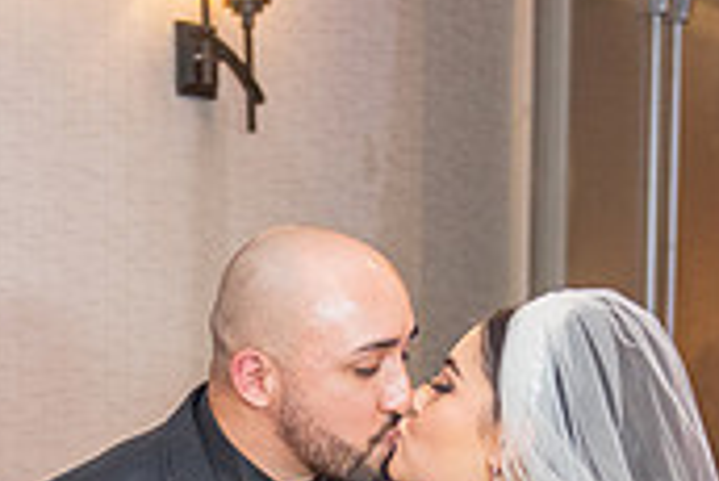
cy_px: 709
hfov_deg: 15.1
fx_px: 2698
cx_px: 176
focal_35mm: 135
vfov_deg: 9.9
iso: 1600
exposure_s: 1/160
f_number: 2.8
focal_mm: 40
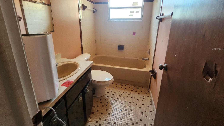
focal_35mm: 15
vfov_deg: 69.6
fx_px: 89
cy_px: 49
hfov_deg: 102.9
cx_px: 106
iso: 320
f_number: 2.2
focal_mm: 1.74
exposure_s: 1/60
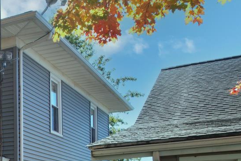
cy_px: 203
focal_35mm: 60
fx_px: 402
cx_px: -67
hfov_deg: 28.0
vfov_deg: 20.8
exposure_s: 1/160
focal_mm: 8.38
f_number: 2.8
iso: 100
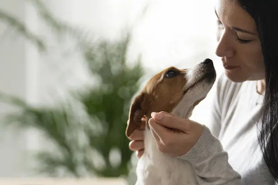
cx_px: 172
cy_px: 161
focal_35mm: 126
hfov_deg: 16.2
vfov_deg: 10.8
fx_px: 973
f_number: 1.2
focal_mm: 50
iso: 640
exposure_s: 1/500
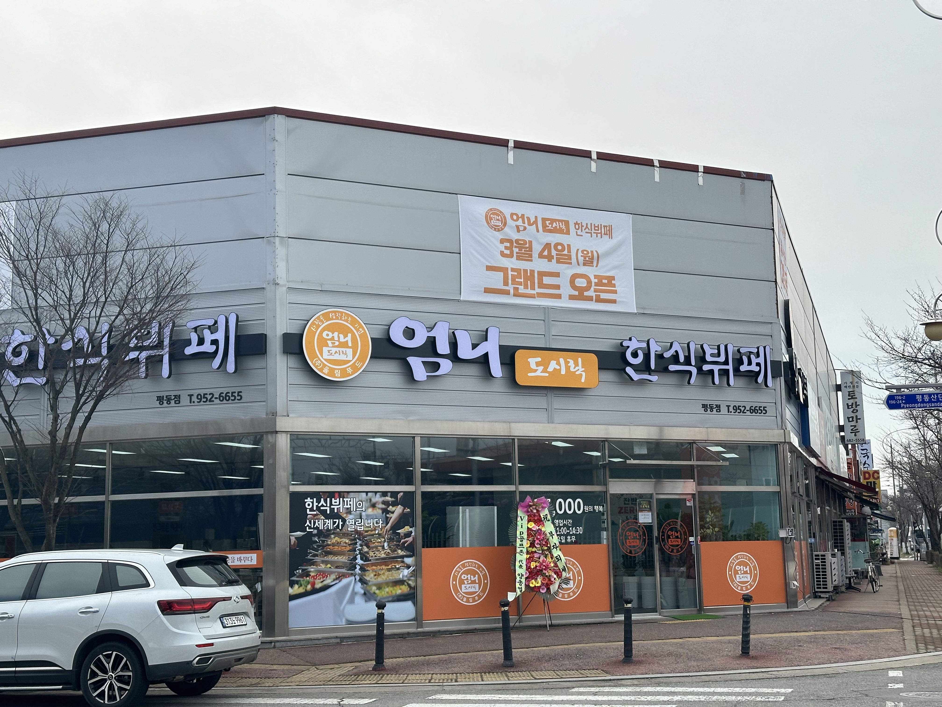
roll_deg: +1.4
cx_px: 471
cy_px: 354
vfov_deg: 30.3
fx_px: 1306
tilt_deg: +7.7
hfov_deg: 39.7
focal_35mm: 48
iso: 64
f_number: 1.78
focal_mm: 6.86
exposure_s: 1/3731
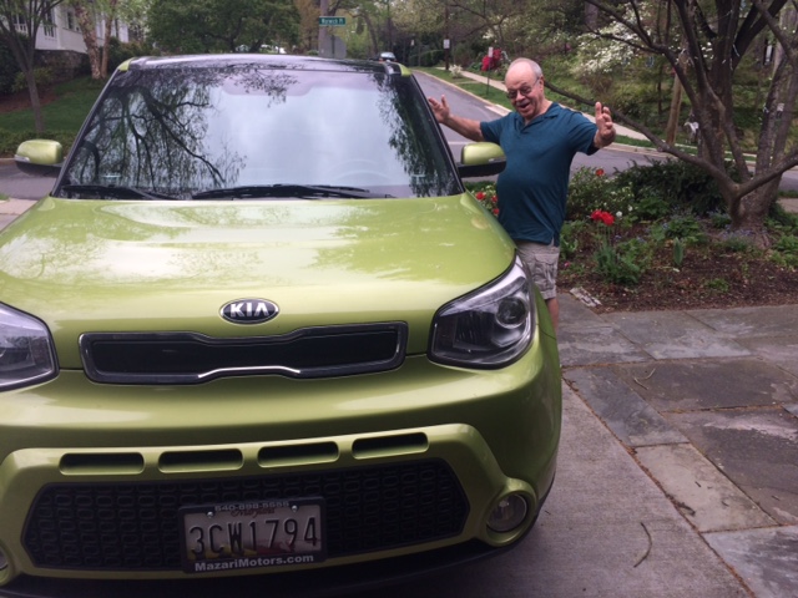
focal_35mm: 29
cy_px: 299
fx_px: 669
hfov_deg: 61.7
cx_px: 399
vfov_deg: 48.2
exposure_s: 1/774
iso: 32
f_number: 2.2
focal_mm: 4.15
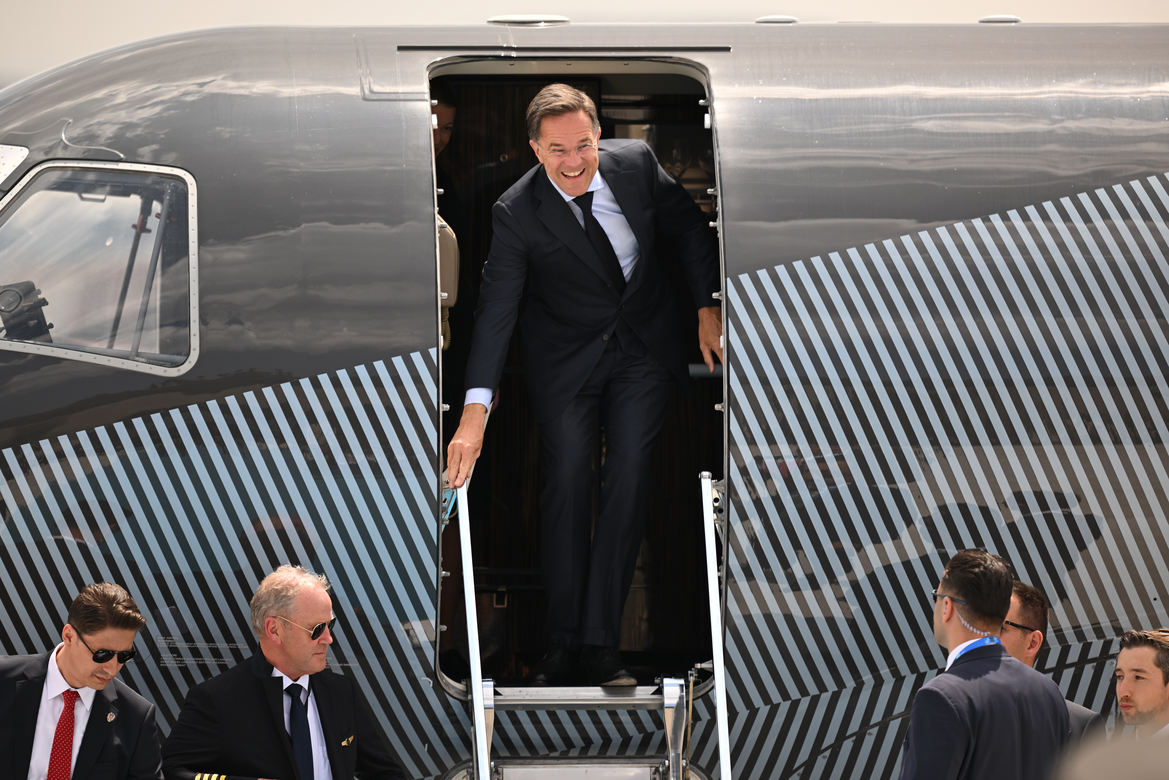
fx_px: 12988
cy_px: 390
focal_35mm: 400
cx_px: 584
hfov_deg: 5.2
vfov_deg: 3.4
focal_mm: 400
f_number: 2.8
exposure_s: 1/1250
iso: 100
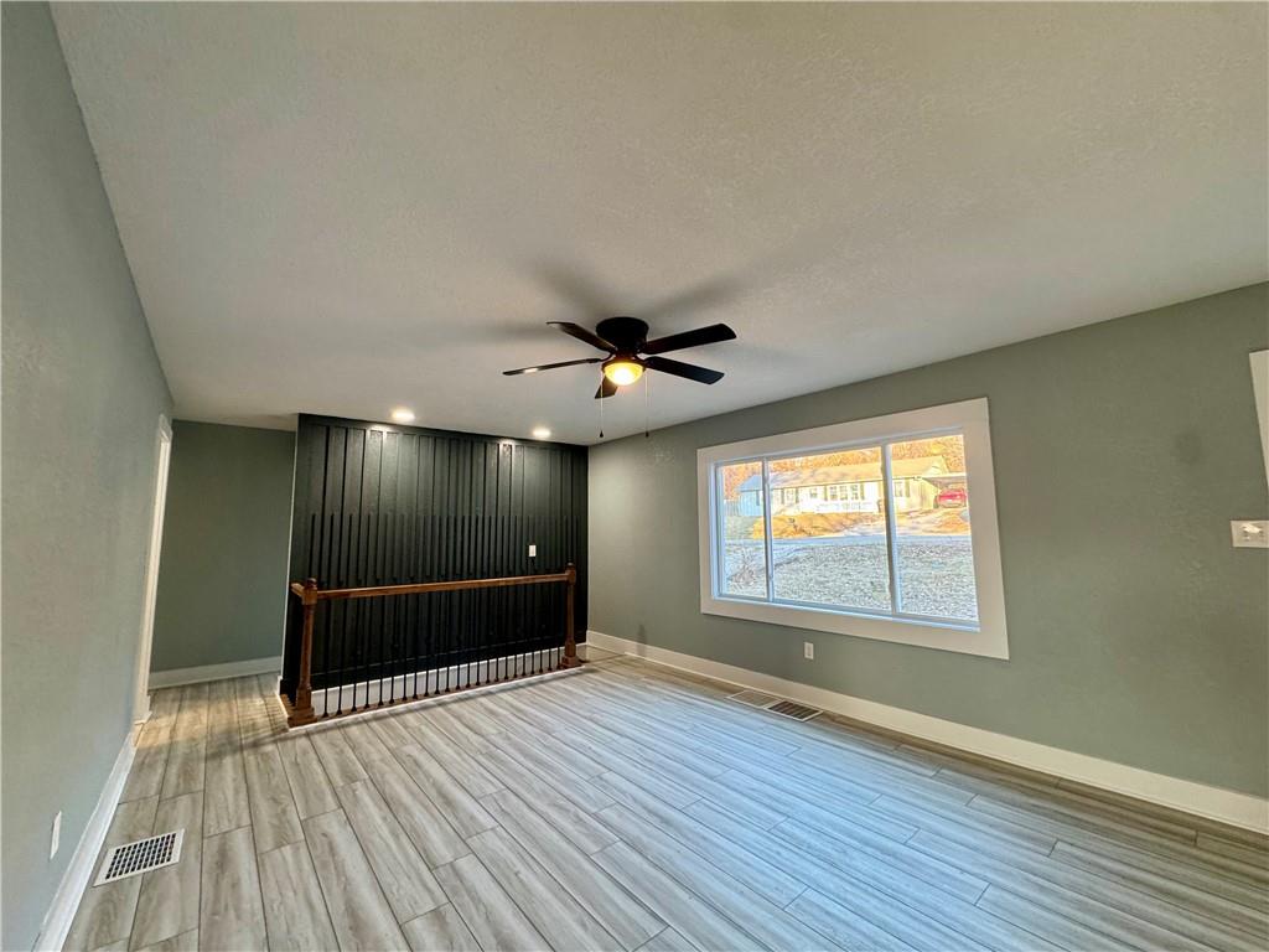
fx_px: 513
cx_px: 634
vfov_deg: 85.7
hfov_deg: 102.1
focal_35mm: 14
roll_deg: +0.6
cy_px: 476
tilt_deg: +6.8
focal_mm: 2.22
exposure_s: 1/60
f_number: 2.2
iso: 250
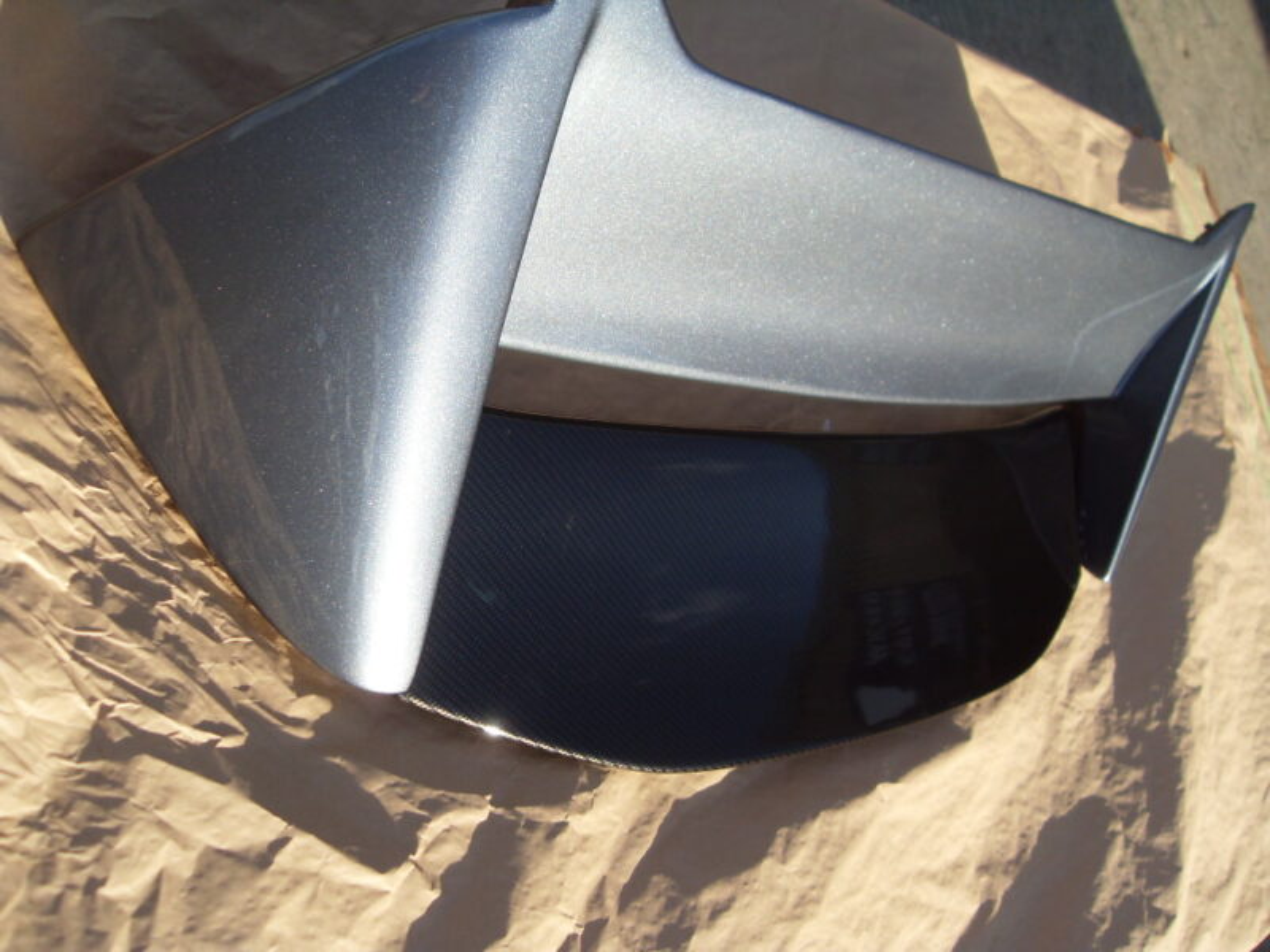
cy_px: 476
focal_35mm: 35
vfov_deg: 40.7
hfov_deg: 52.6
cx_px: 635
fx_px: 1284
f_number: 7
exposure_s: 1/125
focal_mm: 6.3
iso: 80
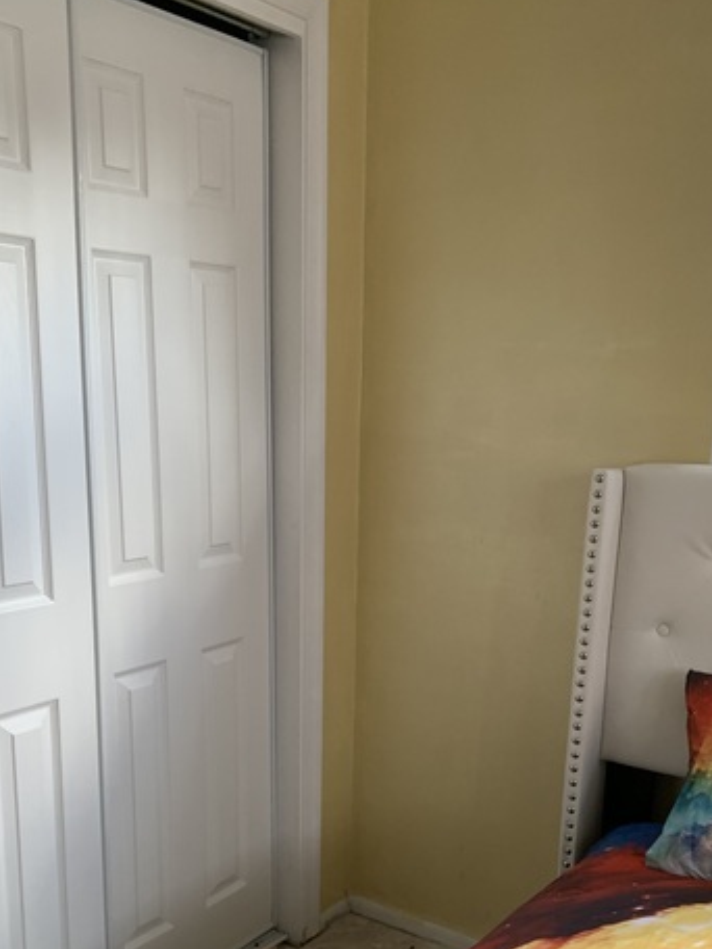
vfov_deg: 48.2
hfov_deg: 37.7
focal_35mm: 38
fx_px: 1042
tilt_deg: -12.8
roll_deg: -1.5
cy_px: 632
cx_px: 337
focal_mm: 4.25
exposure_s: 1/60
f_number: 1.8
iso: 200
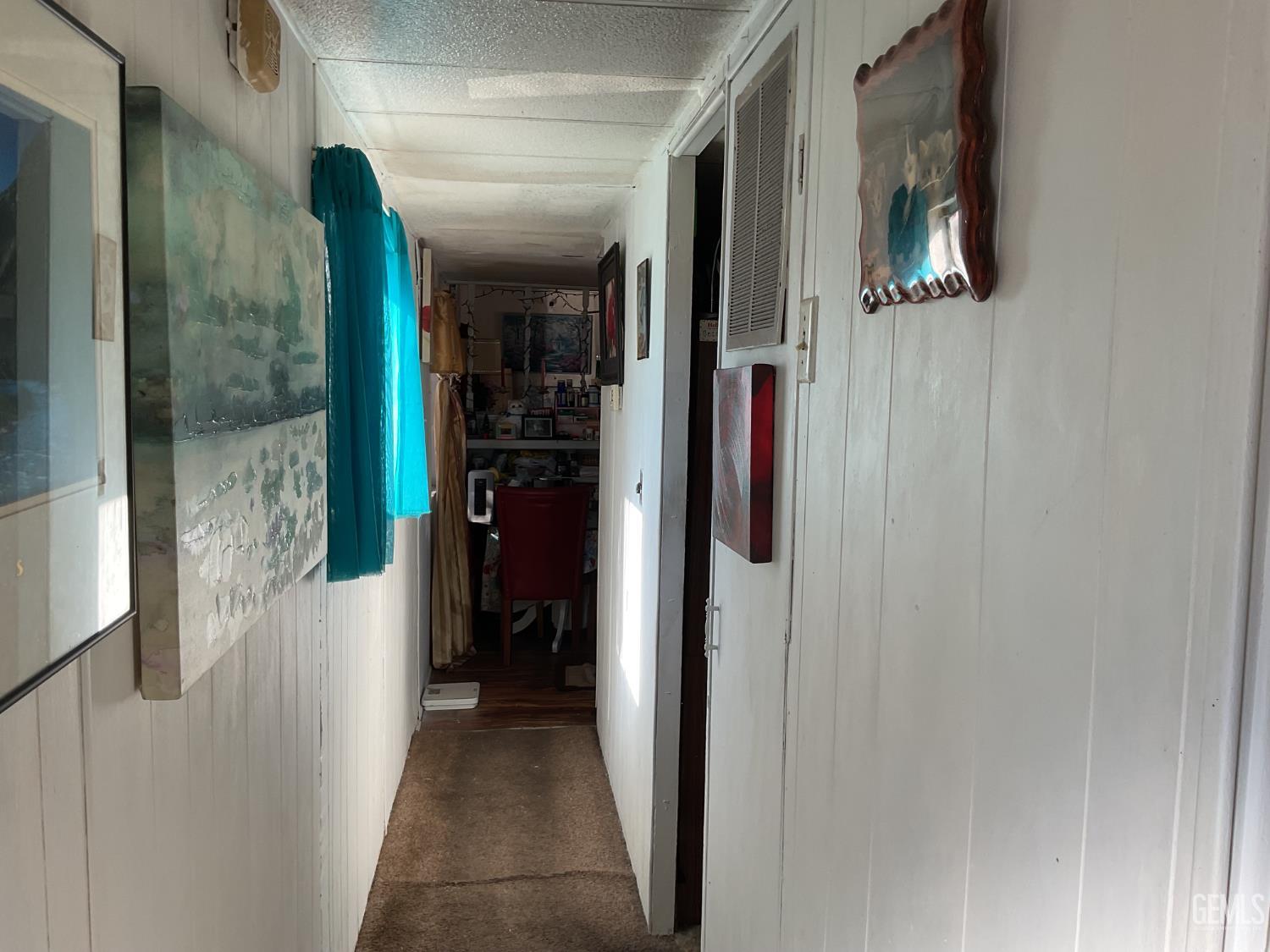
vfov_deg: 48.2
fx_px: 1064
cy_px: 476
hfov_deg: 61.7
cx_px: 635
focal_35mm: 29
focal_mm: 3
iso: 32
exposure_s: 1/120
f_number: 1.8
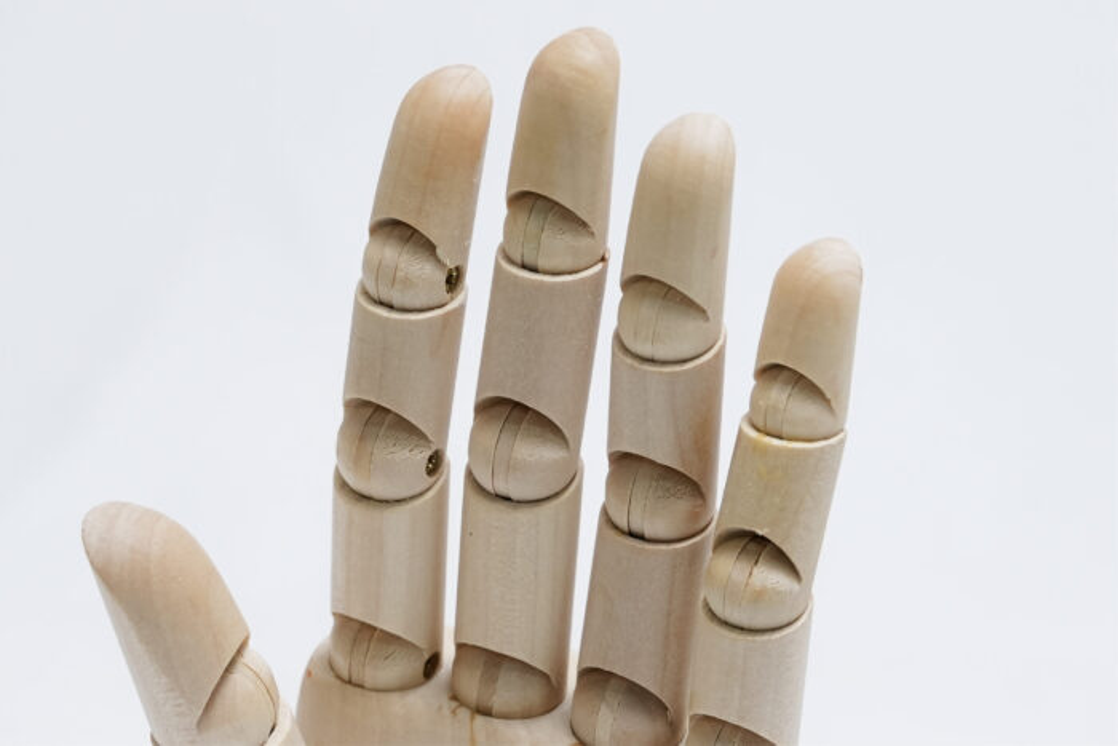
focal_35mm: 105
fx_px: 3261
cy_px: 373
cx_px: 559
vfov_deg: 13.0
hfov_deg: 19.5
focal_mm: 70
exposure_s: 1/125
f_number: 11
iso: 4000
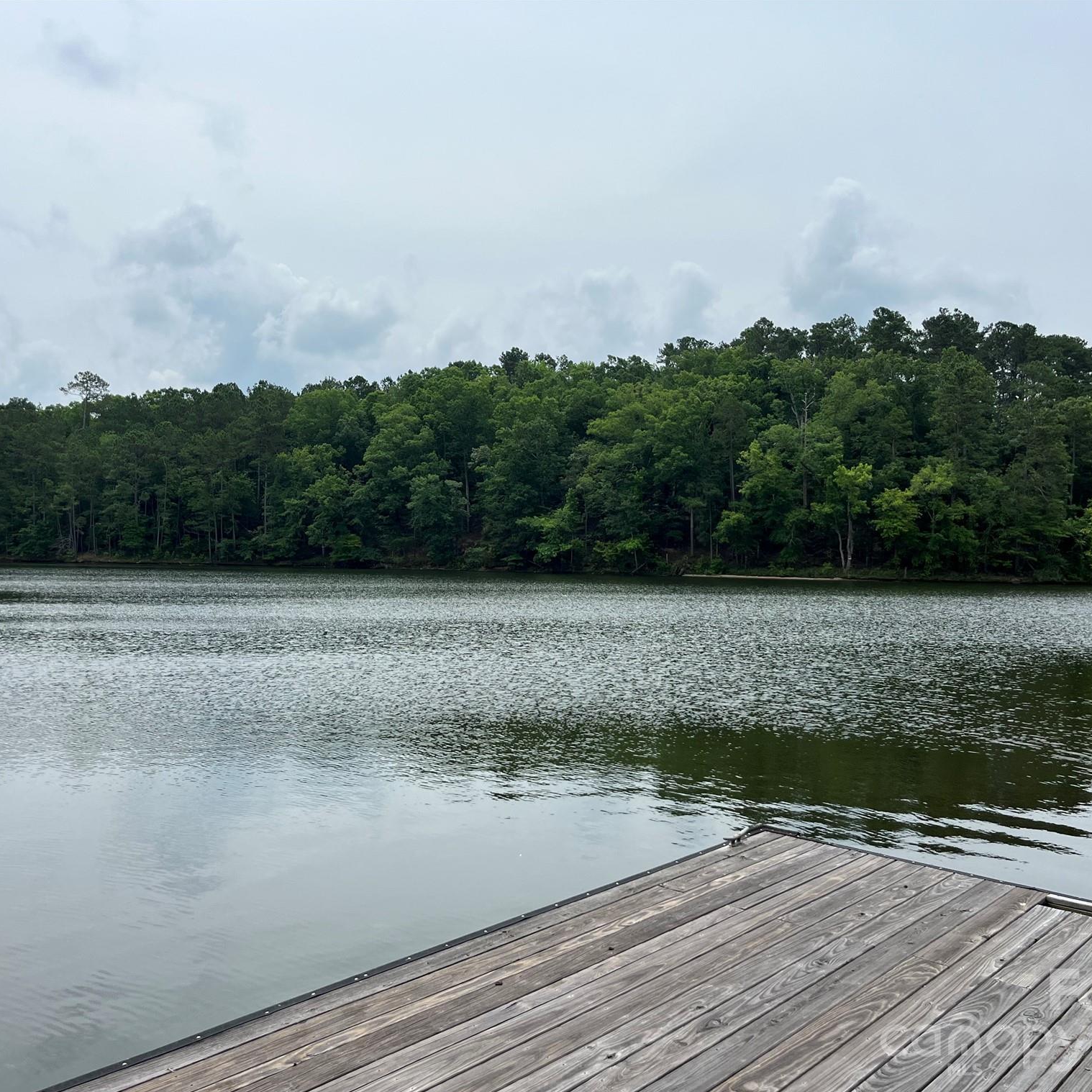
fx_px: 1106
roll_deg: -1.1
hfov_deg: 52.5
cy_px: 551
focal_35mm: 31
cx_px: 550
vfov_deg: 52.5
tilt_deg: +1.2
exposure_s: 1/5556
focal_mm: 5.1
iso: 50
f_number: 1.6
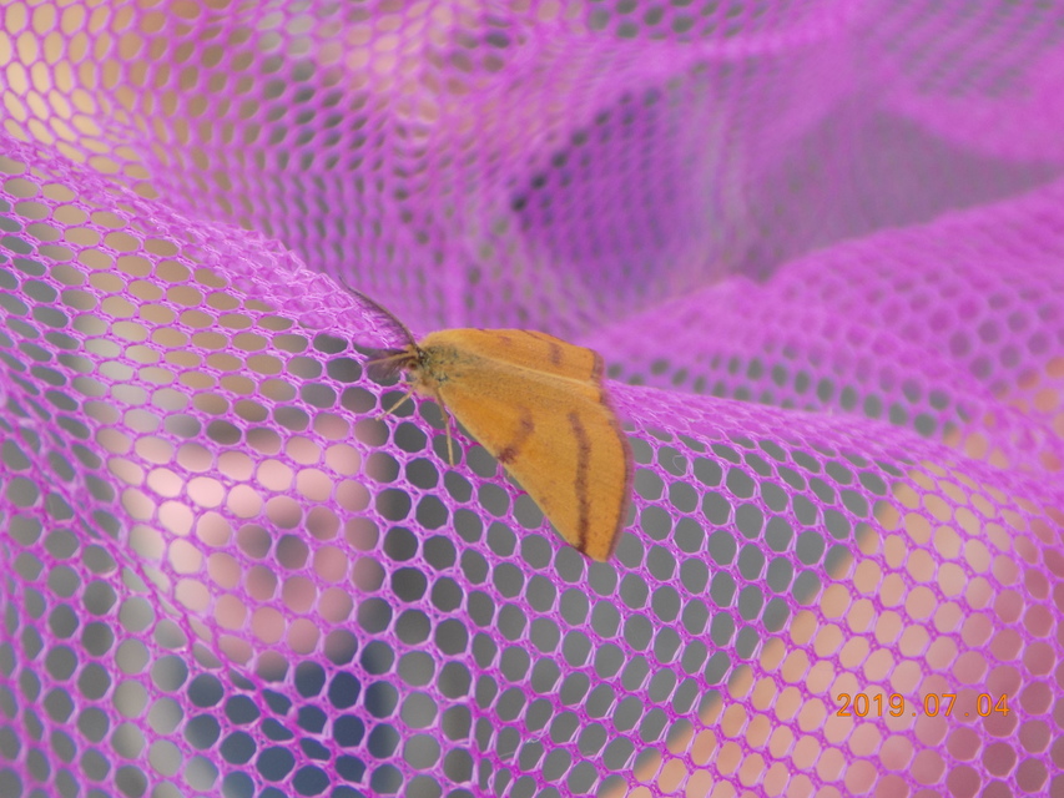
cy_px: 399
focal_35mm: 118
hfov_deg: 16.7
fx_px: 3628
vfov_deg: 12.6
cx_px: 532
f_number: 4.8
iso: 80
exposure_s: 1/60
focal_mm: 20.9
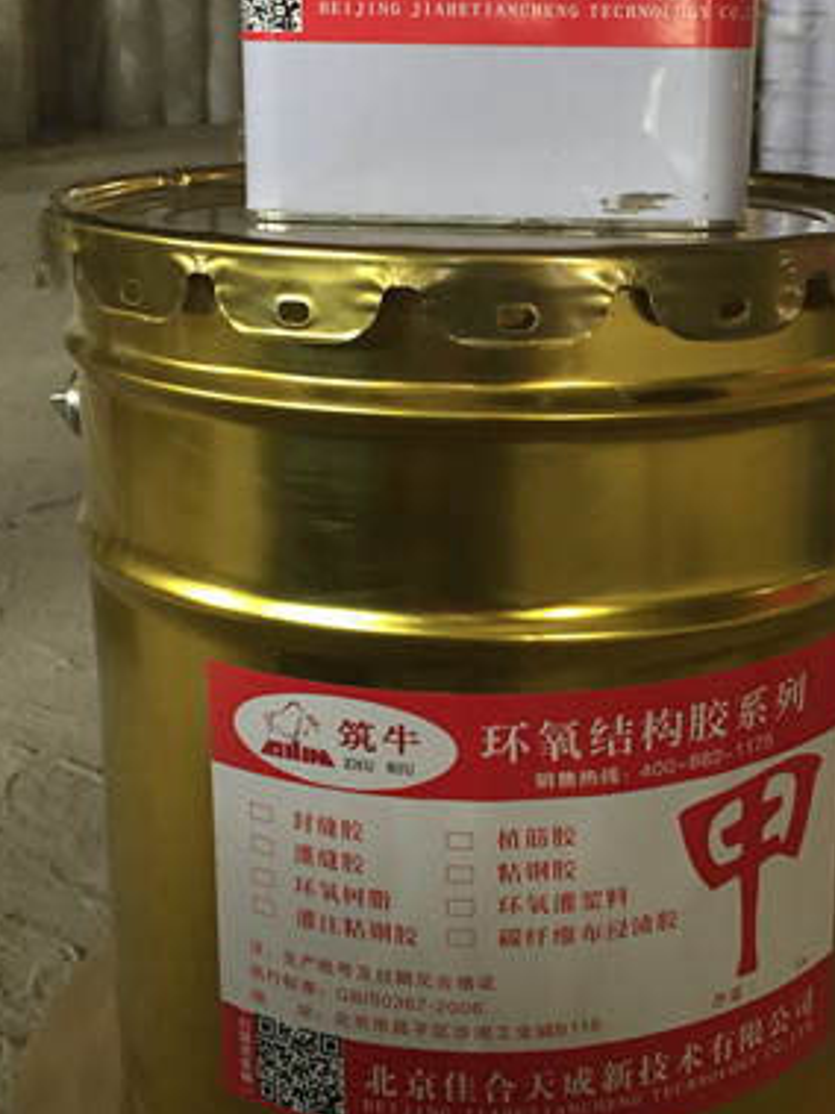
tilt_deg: -11.2
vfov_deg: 37.0
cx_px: 526
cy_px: 341
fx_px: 1641
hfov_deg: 28.4
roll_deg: -1.9
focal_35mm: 51
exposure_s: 1/33
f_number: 2.2
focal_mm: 4.15
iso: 100
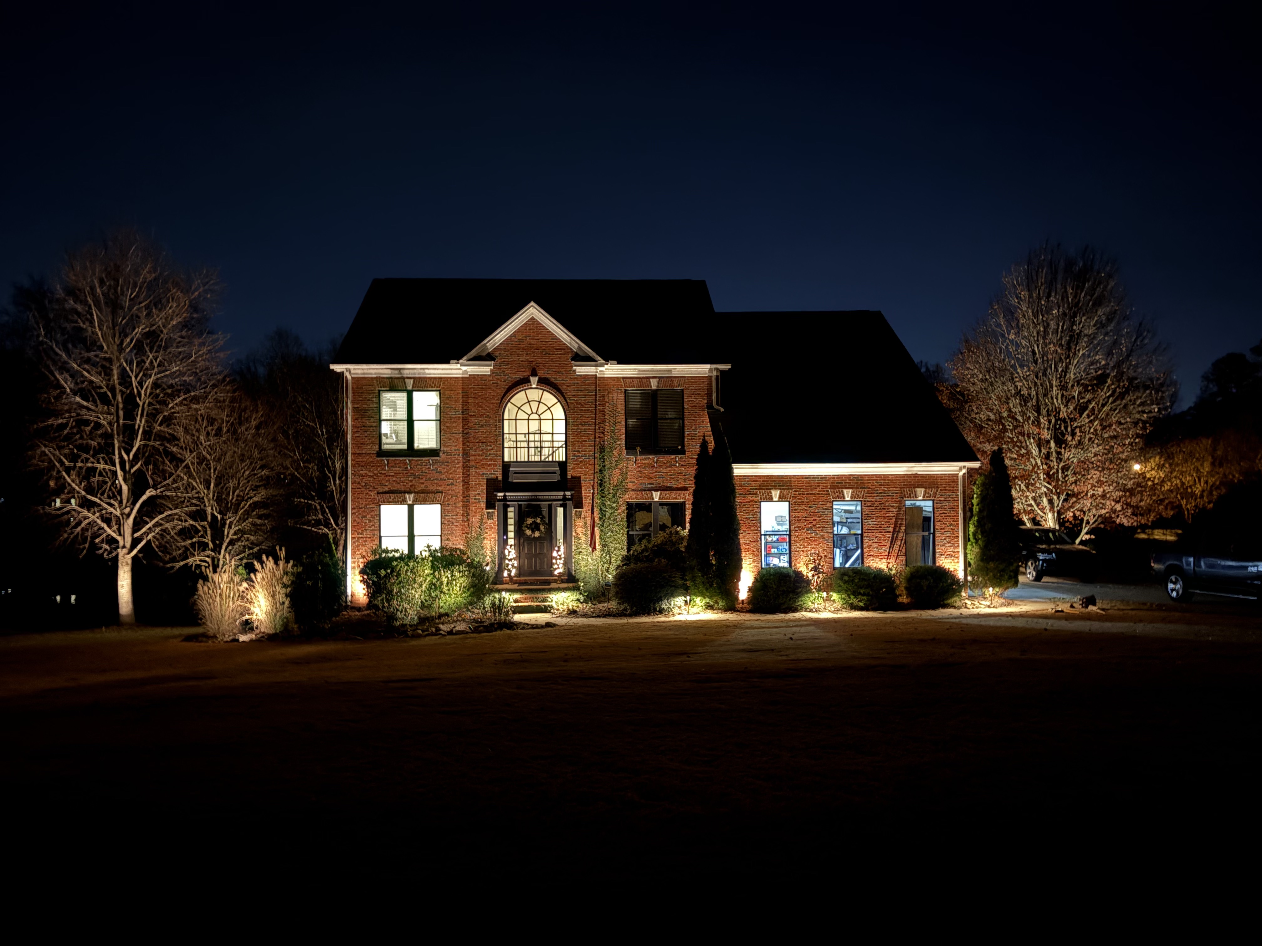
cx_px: 631
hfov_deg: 67.3
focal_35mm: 26
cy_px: 473
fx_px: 948
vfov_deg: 53.1
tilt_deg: +0.7
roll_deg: +0.8
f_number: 1.6
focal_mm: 5.96
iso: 640
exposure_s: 1/2
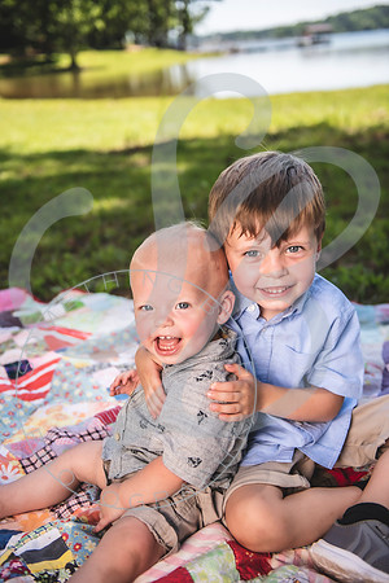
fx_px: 616
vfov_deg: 50.7
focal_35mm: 38
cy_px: 292
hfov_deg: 35.1
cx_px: 194
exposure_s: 1/1250
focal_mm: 38
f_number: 2.8
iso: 200
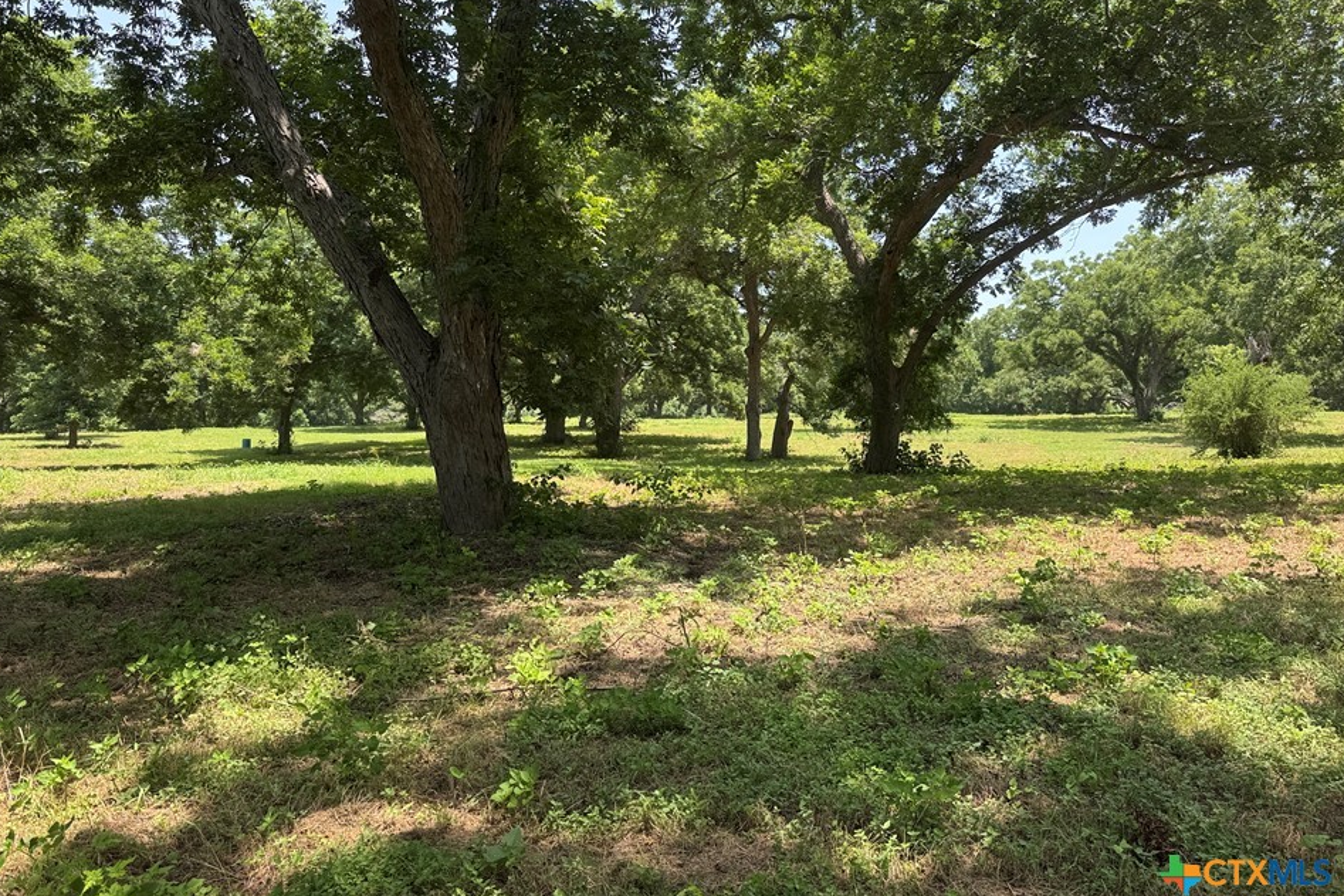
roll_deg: -2.1
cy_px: 379
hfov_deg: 67.4
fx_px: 1008
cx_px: 639
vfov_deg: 47.7
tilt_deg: +3.9
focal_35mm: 27
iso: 80
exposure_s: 1/864
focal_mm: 6.76
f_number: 1.78
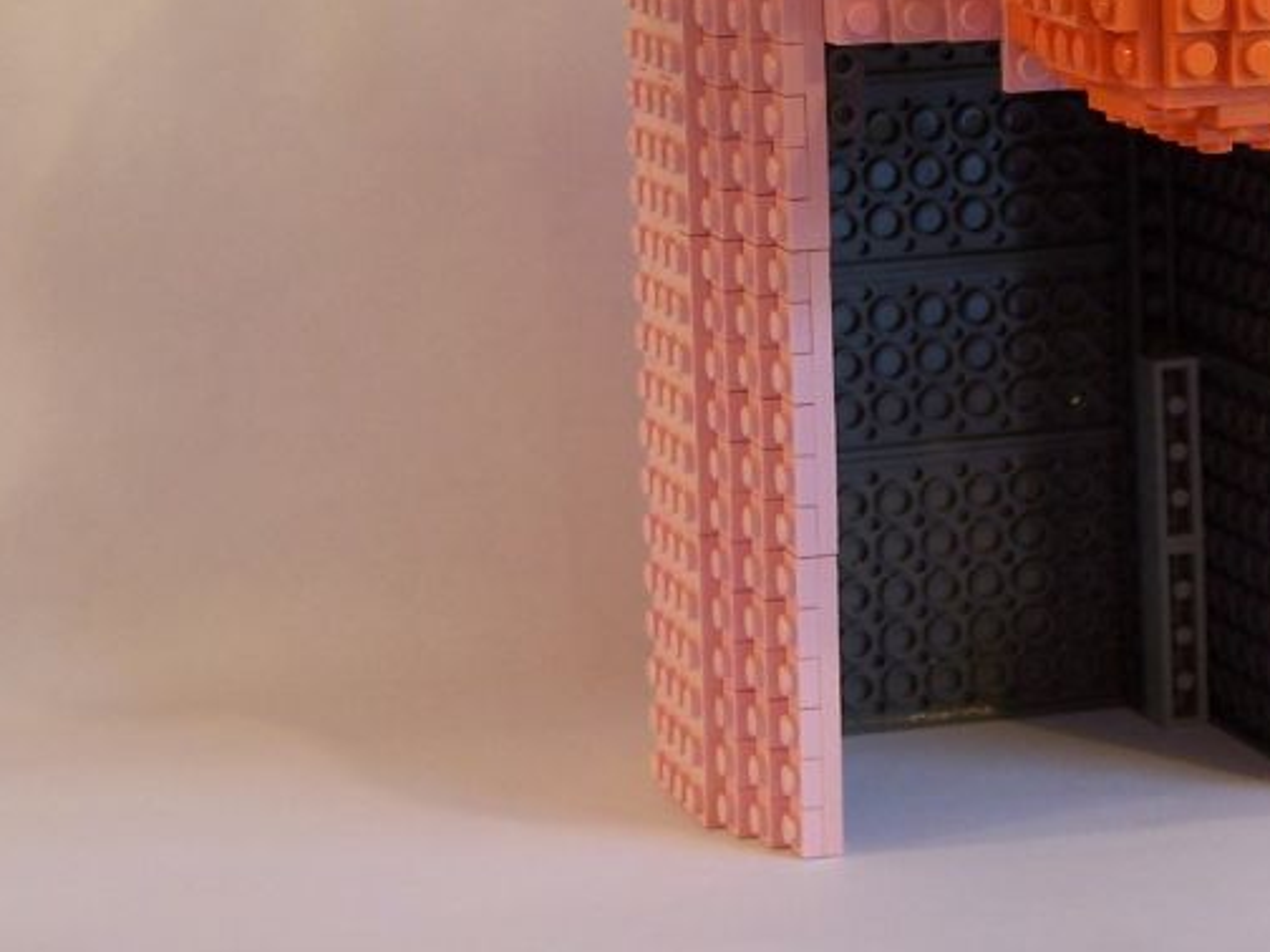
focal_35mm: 136
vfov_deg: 10.9
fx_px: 4990
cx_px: 1066
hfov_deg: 14.4
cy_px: 151
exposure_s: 1/6
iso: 80
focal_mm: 11.1
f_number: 3.2
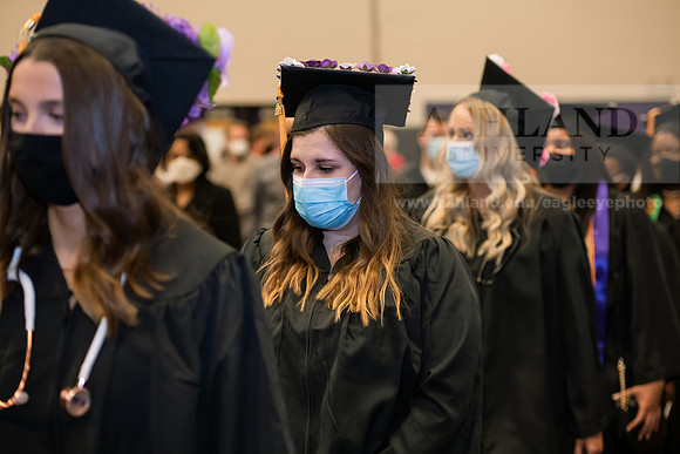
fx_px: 1738
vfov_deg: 14.9
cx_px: 340
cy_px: 227
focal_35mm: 92
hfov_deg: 22.1
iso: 1600
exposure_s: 1/200
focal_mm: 92
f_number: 3.5
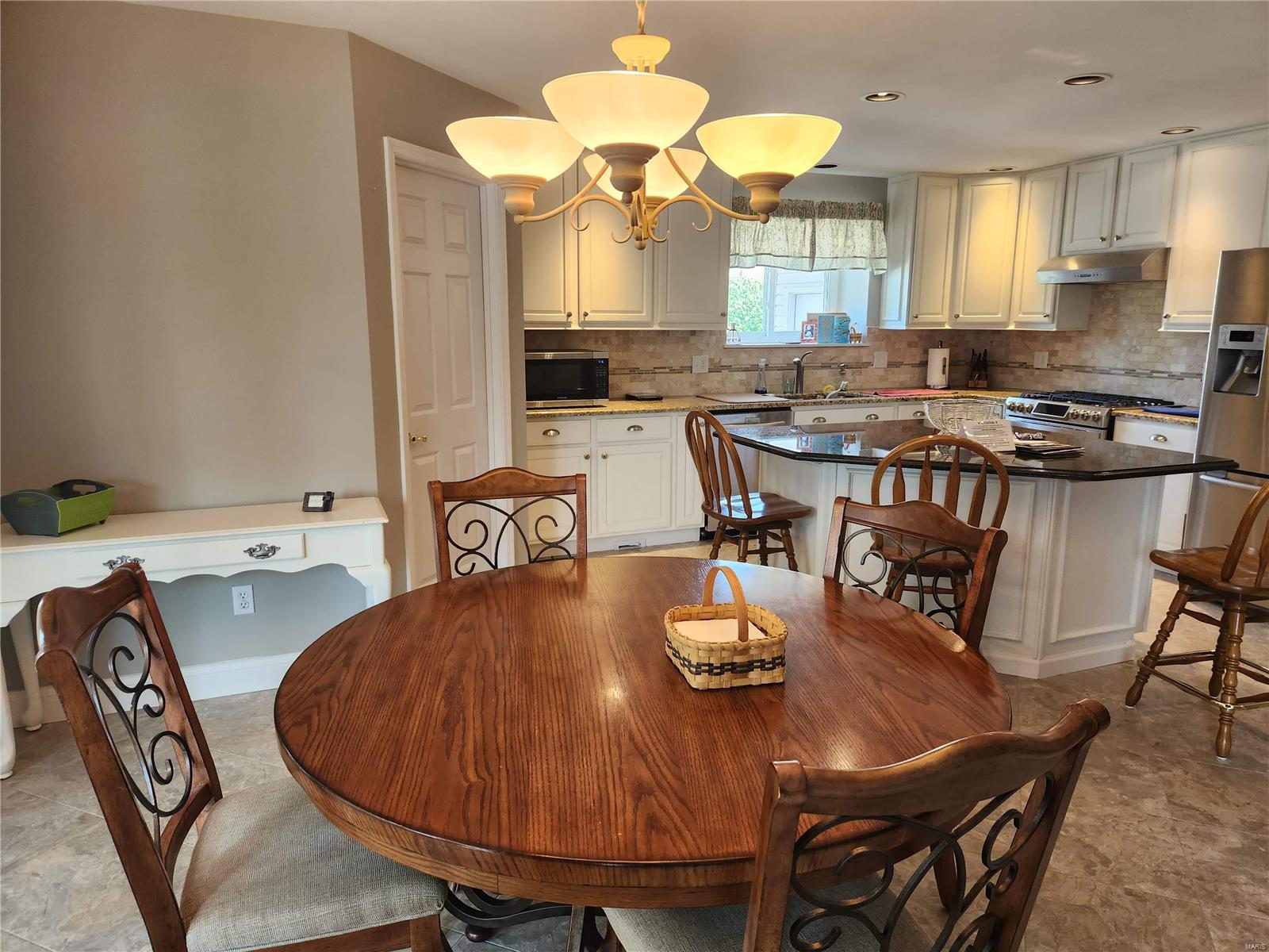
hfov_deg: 73.9
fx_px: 843
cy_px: 476
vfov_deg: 58.9
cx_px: 634
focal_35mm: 23
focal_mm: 5.4
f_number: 1.8
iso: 160
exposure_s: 1/120
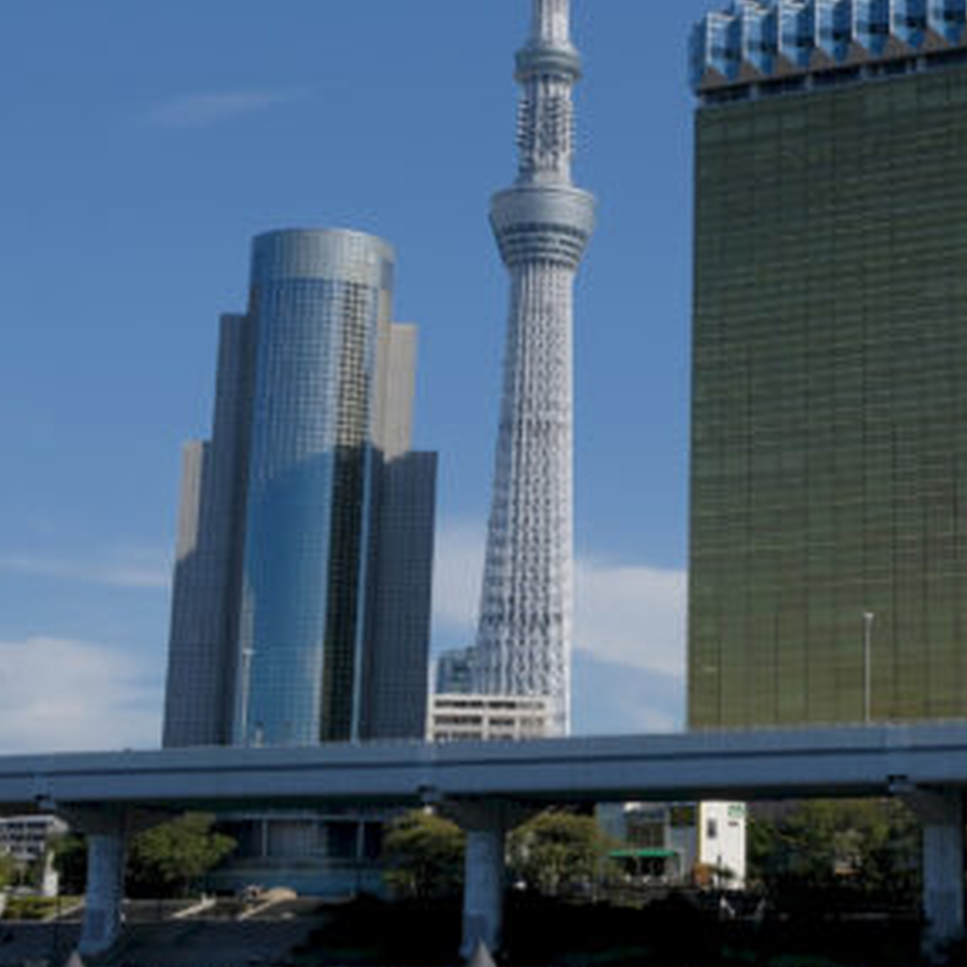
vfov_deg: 26.8
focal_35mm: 64
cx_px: 903
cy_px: 344
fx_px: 2023
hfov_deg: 25.9
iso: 400
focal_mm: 24.3
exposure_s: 1/500
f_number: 13
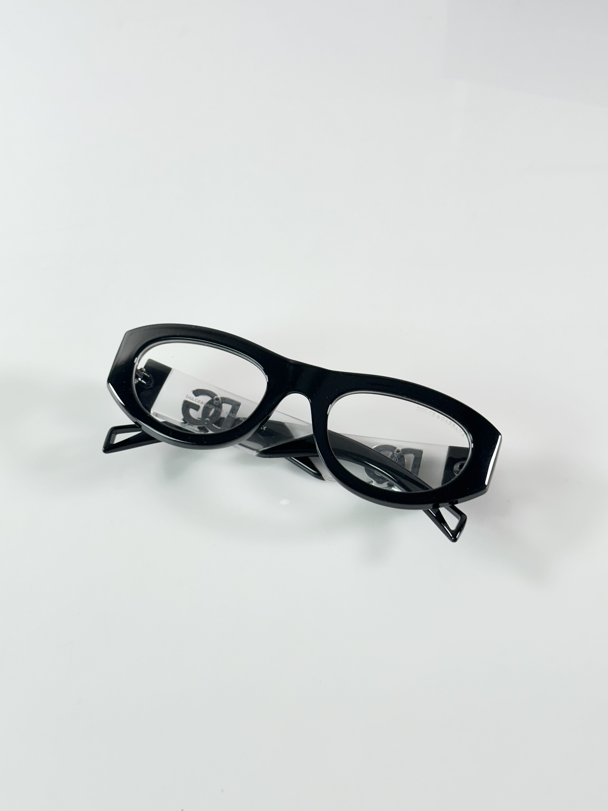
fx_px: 1124
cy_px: 406
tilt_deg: -55.8
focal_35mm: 48
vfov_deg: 39.7
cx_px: 304
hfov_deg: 30.3
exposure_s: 1/100
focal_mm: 6.86
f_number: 1.78
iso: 80
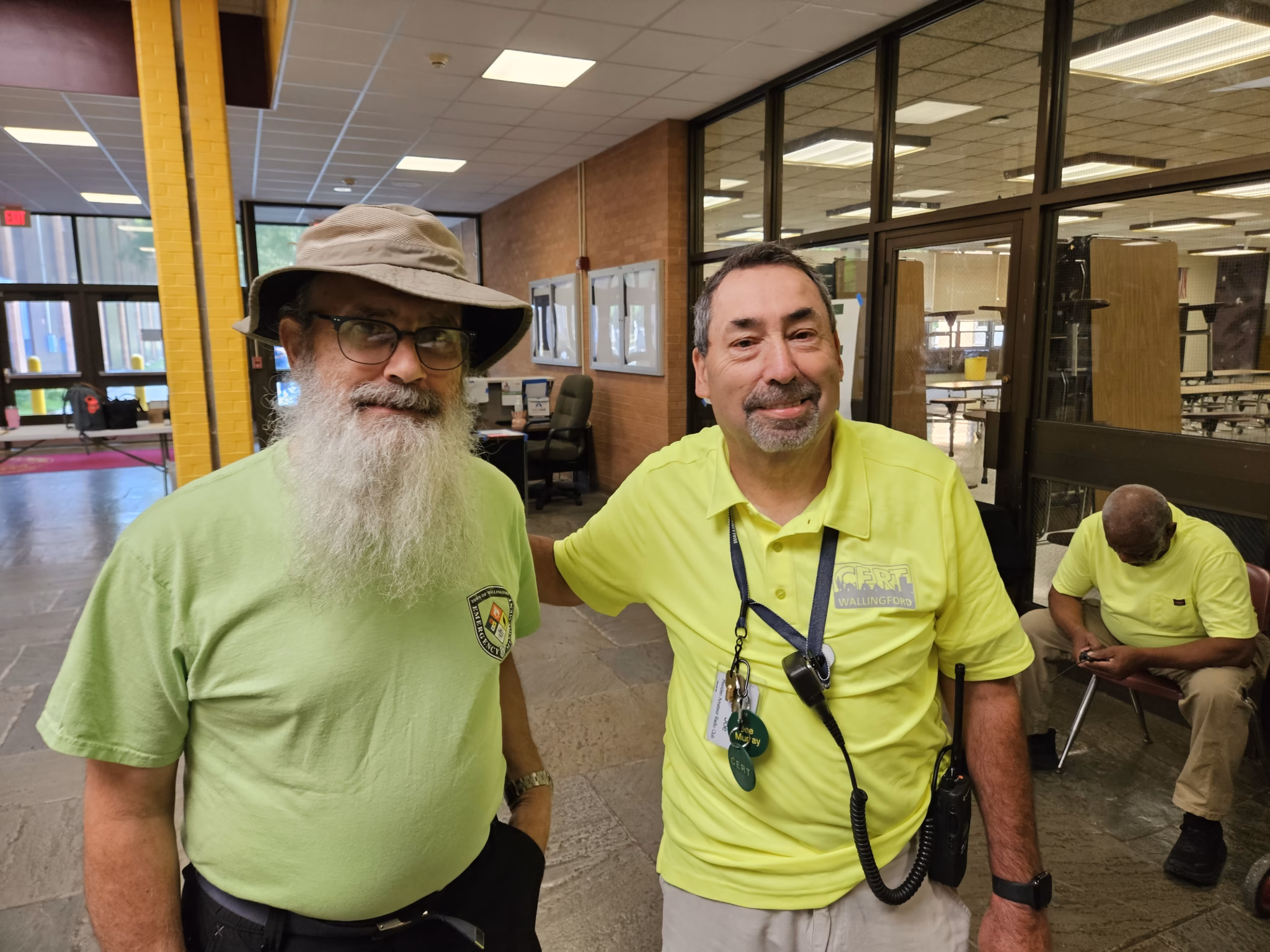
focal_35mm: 23
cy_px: 476
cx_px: 635
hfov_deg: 73.9
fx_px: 844
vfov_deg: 58.9
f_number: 1.8
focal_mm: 5.4
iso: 200
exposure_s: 1/120
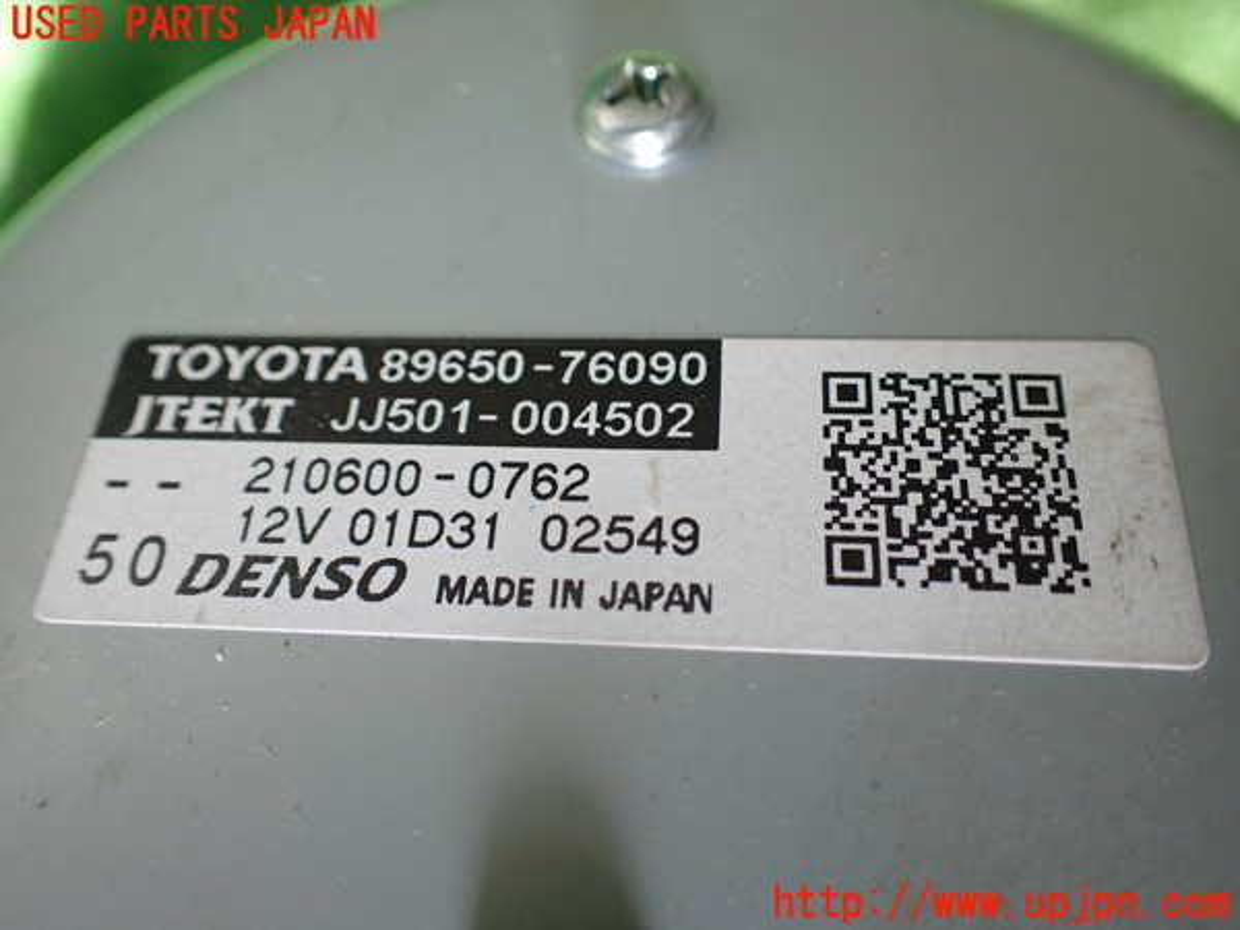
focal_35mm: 30
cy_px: 465
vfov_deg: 46.8
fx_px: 1075
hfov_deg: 60.0
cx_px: 620
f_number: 2.3
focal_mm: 5.4
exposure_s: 1/125
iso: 320
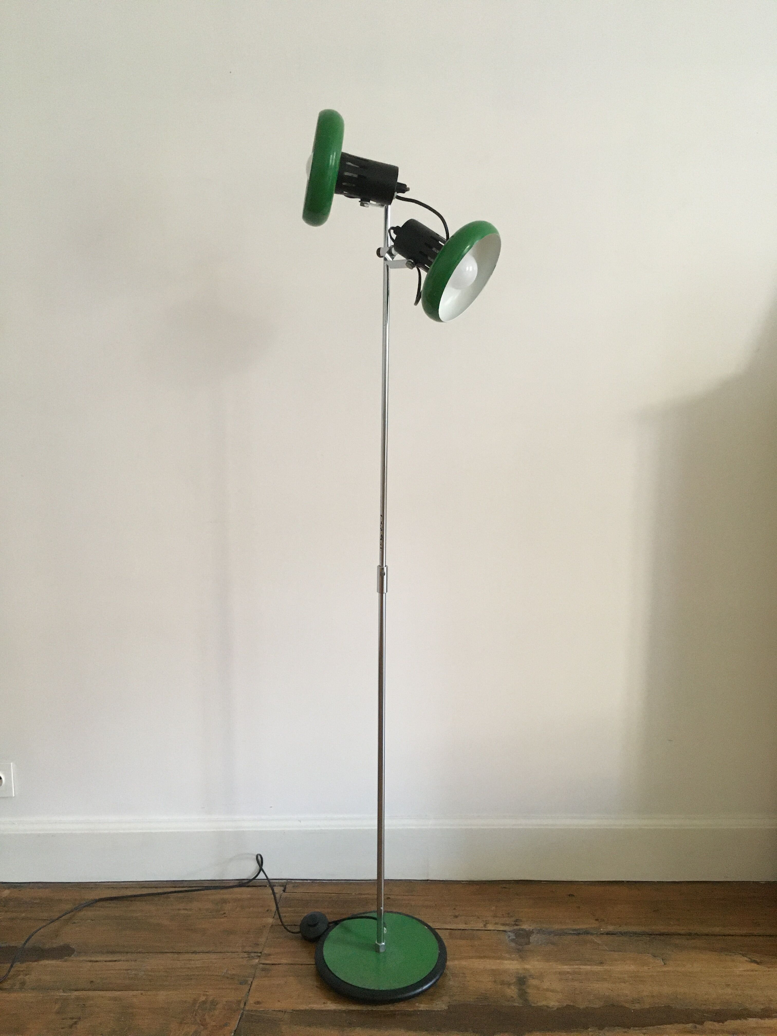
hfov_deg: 48.2
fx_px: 868
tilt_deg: -9.1
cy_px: 518
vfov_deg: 61.7
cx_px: 388
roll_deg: -0.1
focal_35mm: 29
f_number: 2.2
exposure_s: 1/25
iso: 200
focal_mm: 4.15
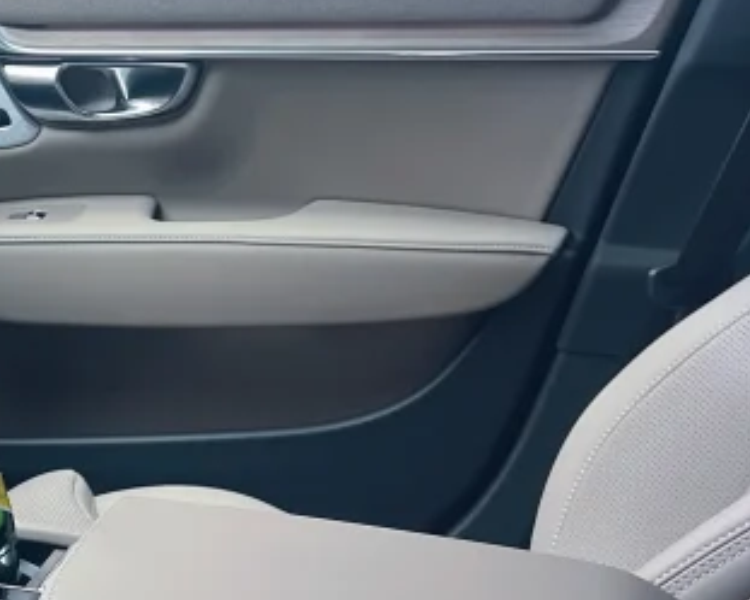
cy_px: 410
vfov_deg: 17.4
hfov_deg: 20.2
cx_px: -183
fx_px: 1954
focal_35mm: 88
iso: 125
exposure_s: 1/121
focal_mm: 5.7
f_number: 1.5
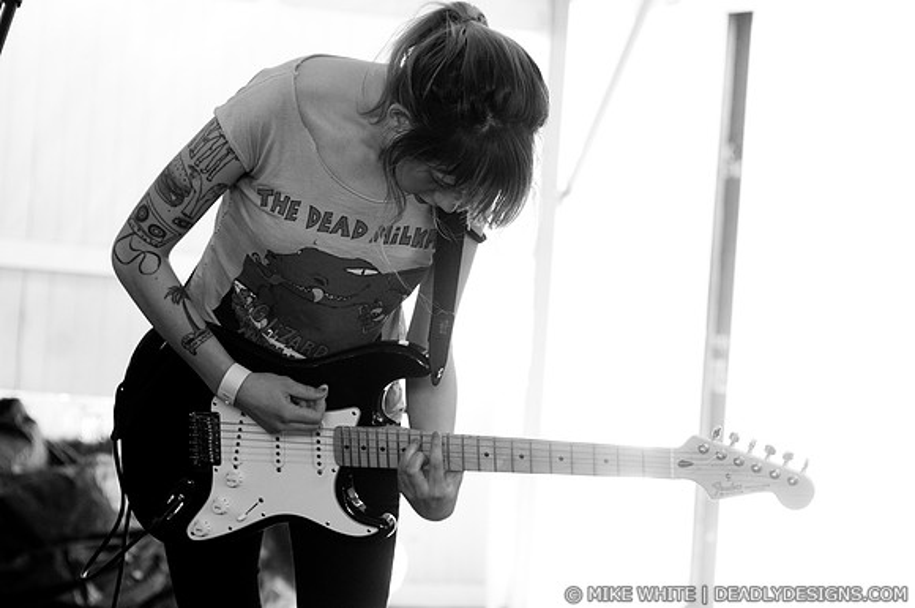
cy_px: 304
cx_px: 458
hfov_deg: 19.5
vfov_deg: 13.0
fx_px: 2665
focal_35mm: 105
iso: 400
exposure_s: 1/200
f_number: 4
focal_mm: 70
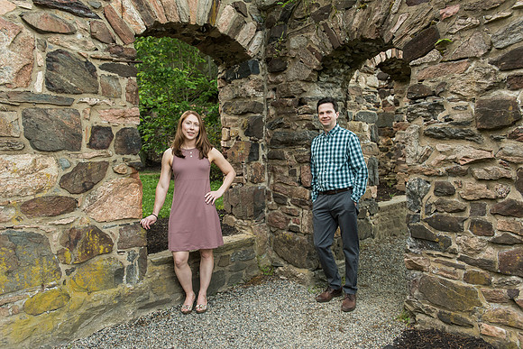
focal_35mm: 27
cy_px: 174
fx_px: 392
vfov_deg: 48.0
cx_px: 262
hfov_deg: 67.4
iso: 800
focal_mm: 27
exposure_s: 1/125
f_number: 4
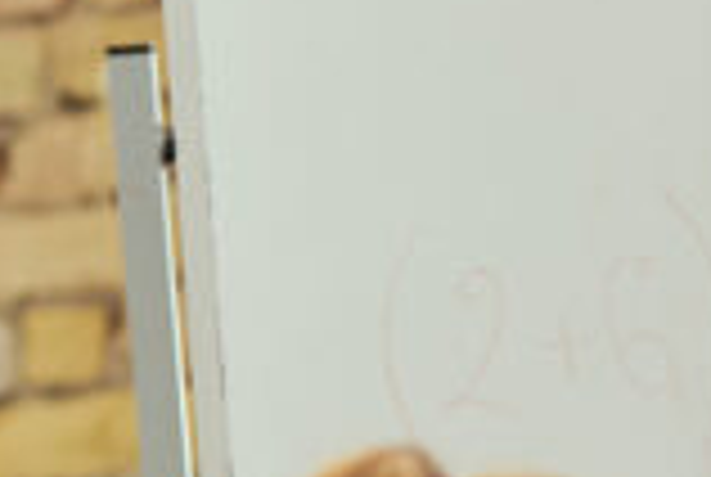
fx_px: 12743
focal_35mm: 644
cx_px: 1422
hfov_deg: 3.2
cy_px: 508
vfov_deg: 2.1
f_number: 2.2
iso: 400
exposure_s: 1/400
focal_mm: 85
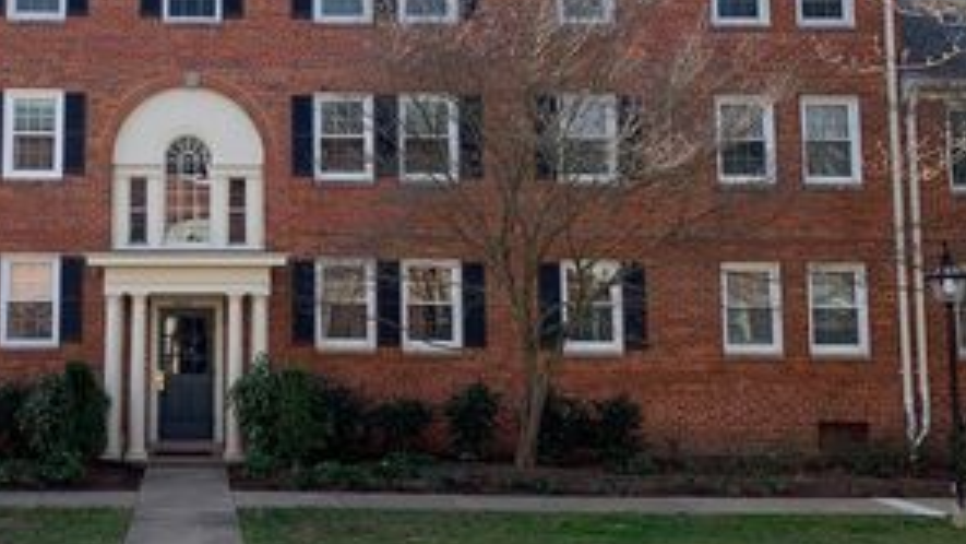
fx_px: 1230
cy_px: 202
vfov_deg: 24.9
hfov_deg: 41.2
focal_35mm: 48
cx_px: 203
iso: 25
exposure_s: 1/1350
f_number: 1.8
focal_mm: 4.25
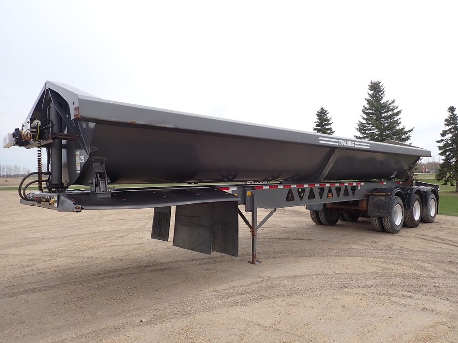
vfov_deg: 54.9
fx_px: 331
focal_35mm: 25
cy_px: 172
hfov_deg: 69.4
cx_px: 229
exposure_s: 1/1000
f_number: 2.8
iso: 100
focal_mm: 4.5
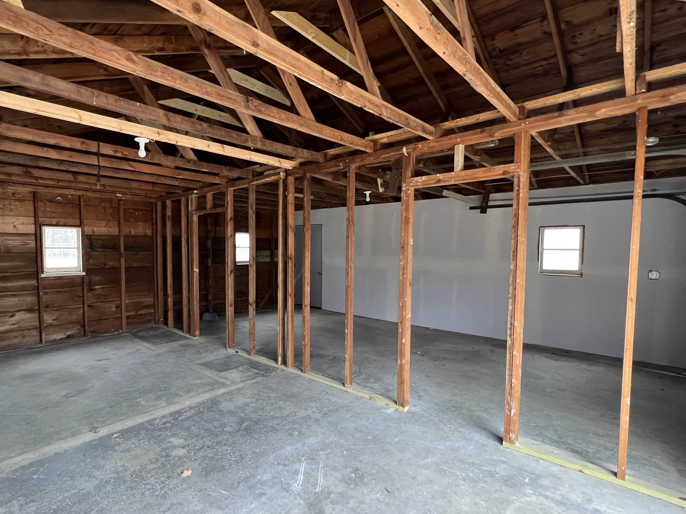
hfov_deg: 90.4
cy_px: 267
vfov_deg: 74.7
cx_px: 293
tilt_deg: -4.3
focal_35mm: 17
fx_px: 337
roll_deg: -0.6
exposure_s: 1/60
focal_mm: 1.57
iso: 320
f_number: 1.8
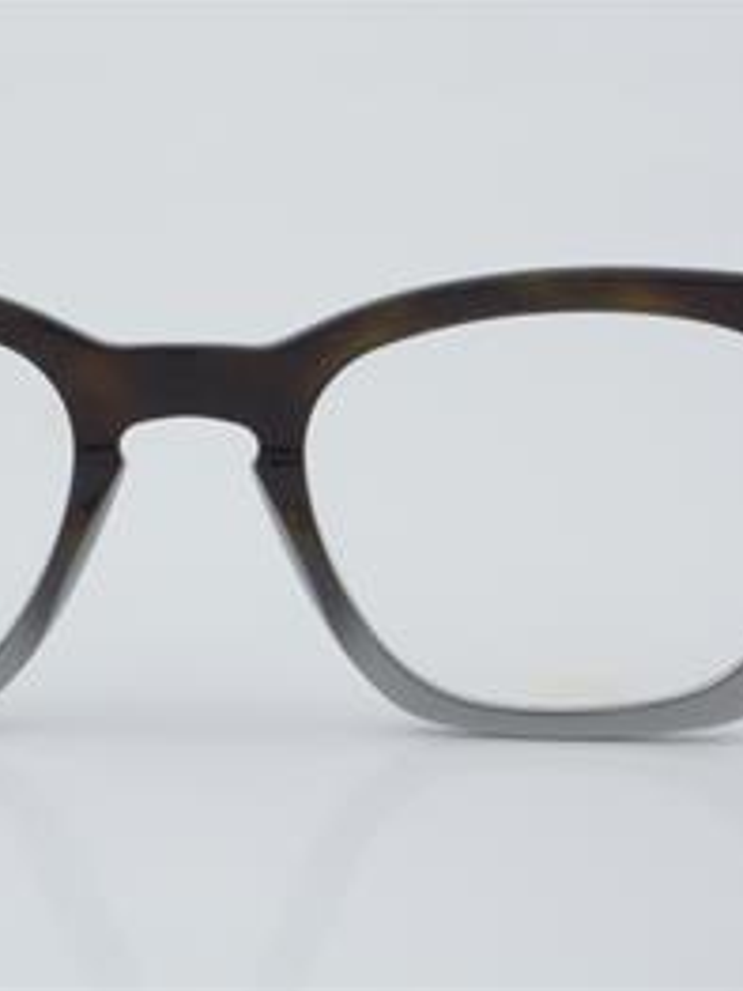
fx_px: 3458
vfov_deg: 16.3
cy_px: 494
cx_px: 196
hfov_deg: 12.2
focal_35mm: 121
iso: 100
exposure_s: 1/3
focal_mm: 55
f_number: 32
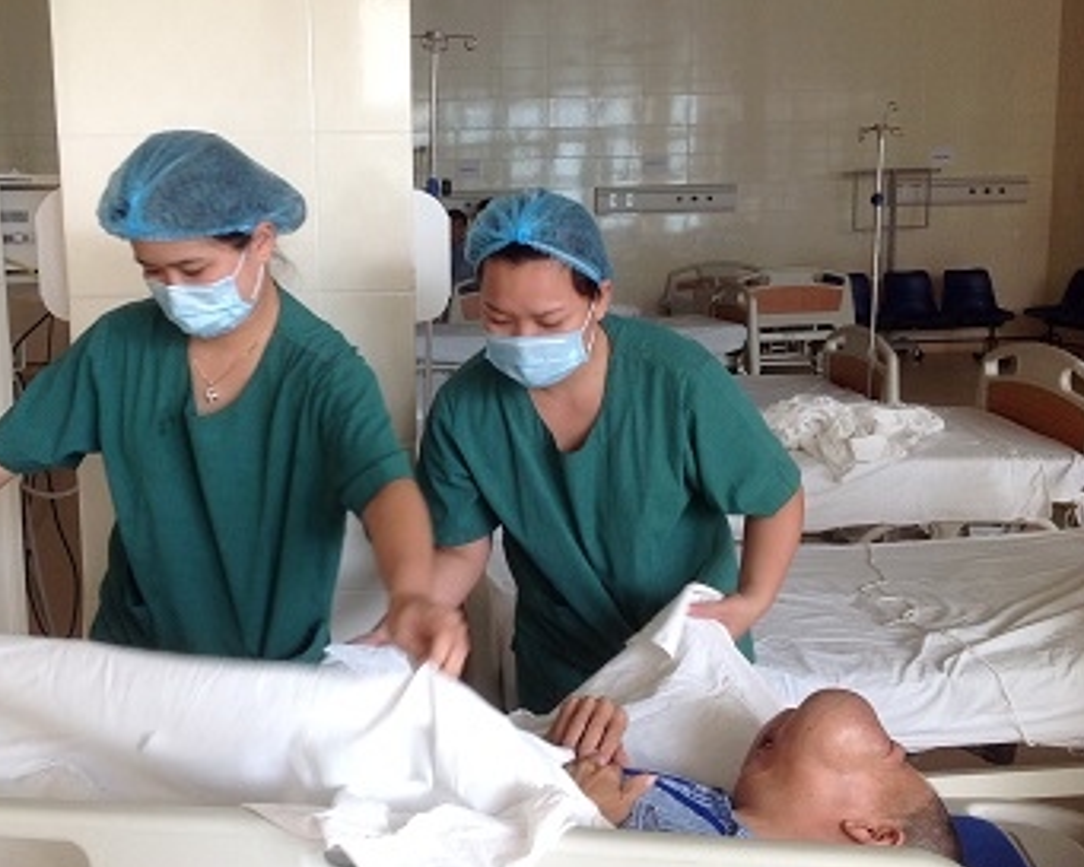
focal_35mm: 45
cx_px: 420
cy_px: 426
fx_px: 1444
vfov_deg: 33.4
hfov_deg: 40.9
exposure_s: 1/60
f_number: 2.4
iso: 64
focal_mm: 4.28
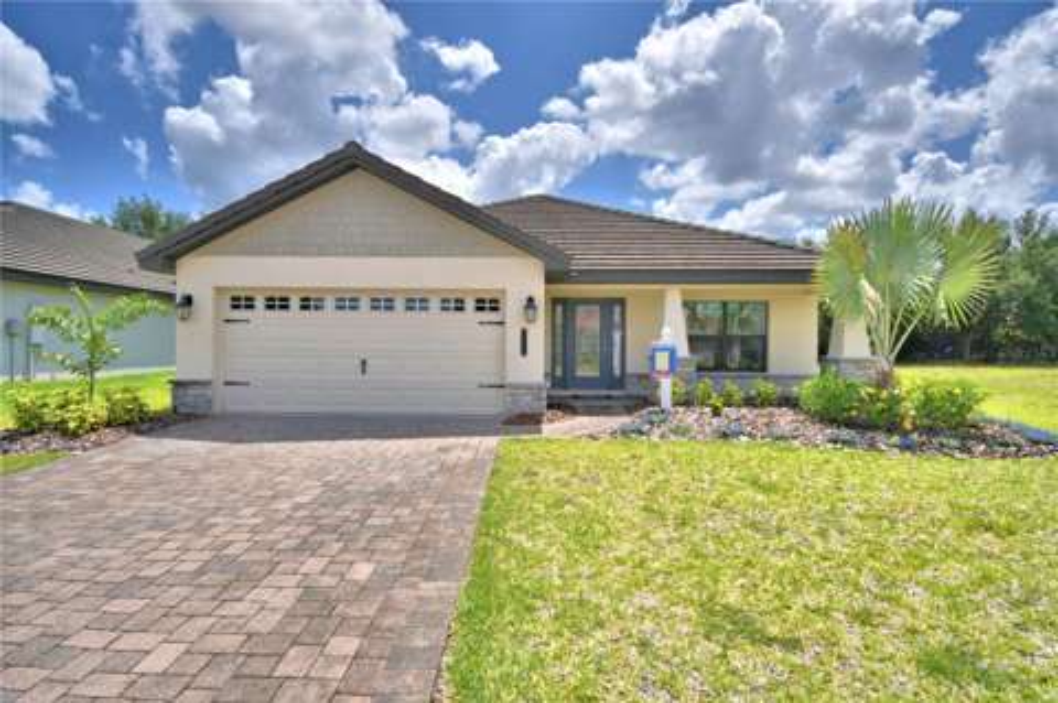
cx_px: 529
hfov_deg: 93.3
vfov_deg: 70.3
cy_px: 352
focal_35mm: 17
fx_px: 499
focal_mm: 11.5
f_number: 4.8
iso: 100
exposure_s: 1/1600
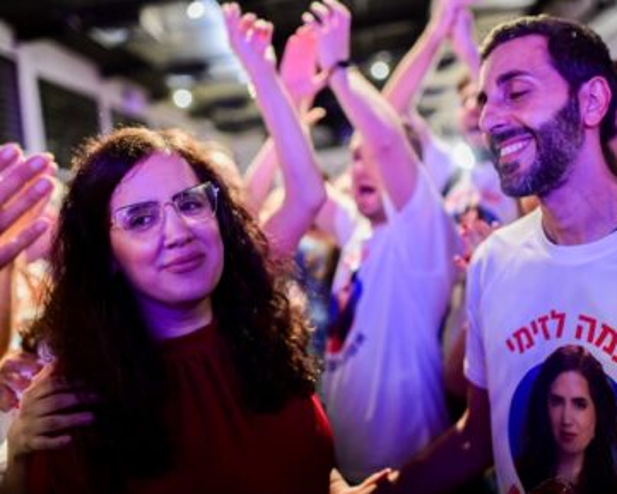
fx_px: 731
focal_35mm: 40
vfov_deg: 37.4
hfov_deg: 45.7
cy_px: 249
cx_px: 349
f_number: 2.2
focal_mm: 35
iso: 5000
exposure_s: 1/250
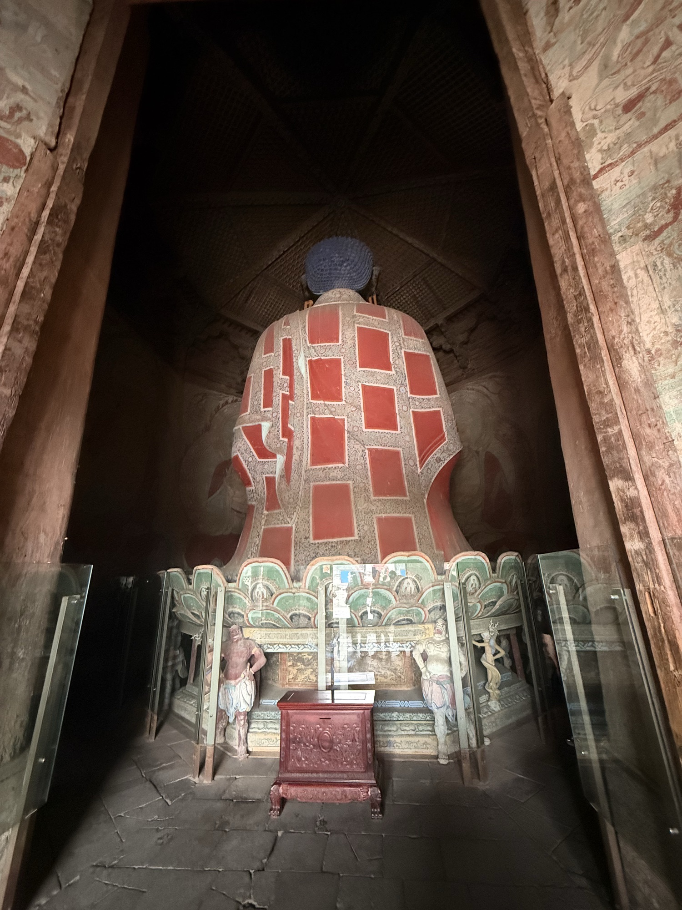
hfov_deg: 85.7
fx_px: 368
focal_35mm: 14
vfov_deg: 102.1
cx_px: 341
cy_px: 455
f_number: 2.2
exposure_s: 1/52
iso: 1250
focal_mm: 2.22
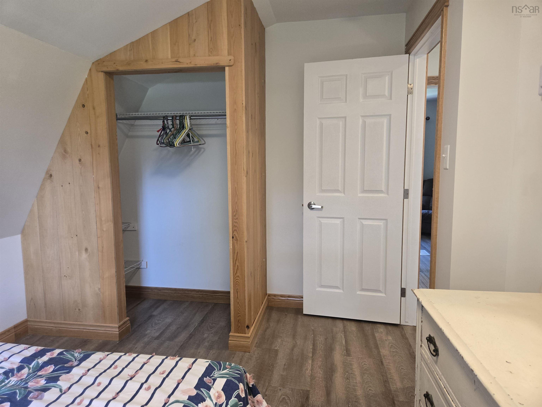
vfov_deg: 58.9
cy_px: 204
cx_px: 271
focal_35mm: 23
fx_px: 360
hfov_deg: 73.9
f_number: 1.8
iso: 320
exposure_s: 1/120
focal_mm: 5.4
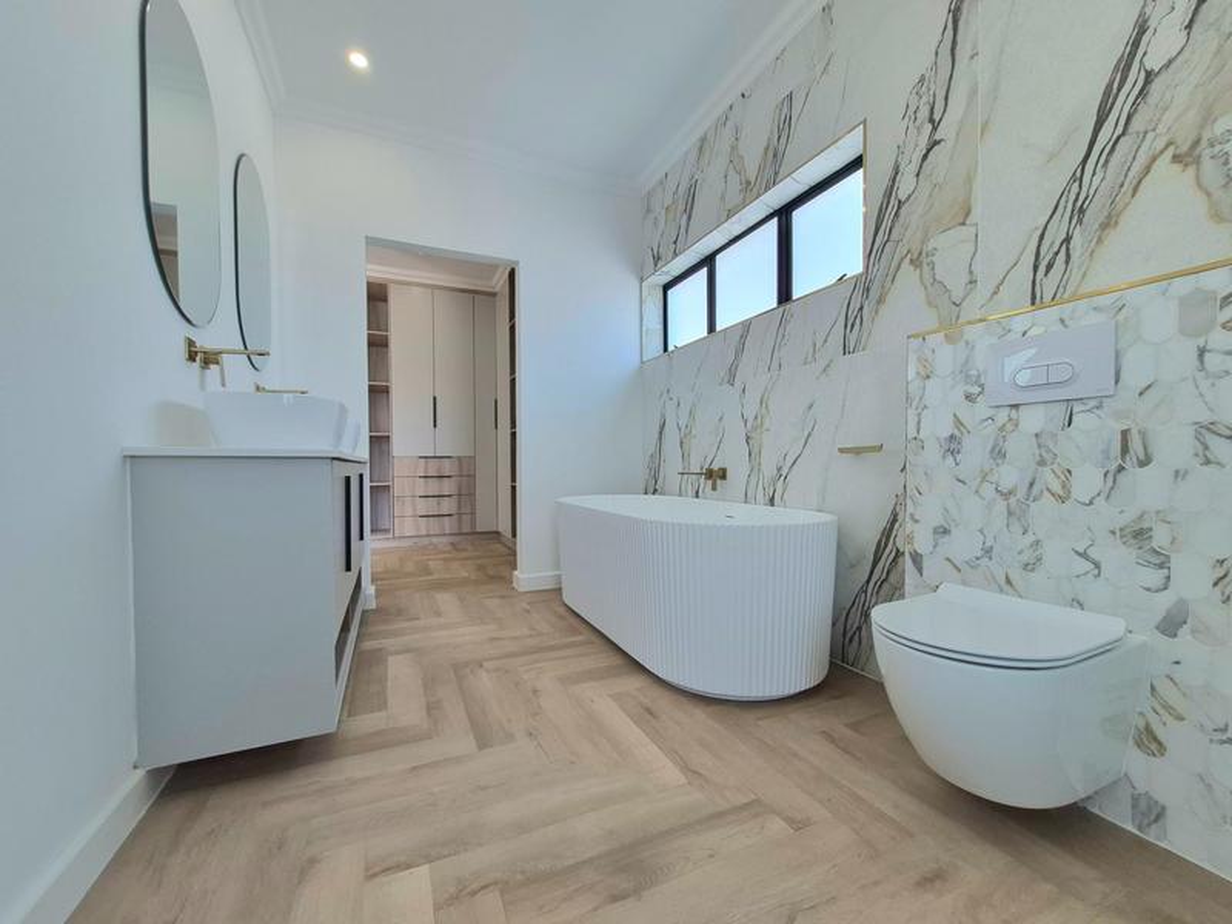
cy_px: 462
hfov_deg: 106.2
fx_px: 463
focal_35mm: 13
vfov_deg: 89.9
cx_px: 616
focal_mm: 1.74
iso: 80
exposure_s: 1/100
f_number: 2.2
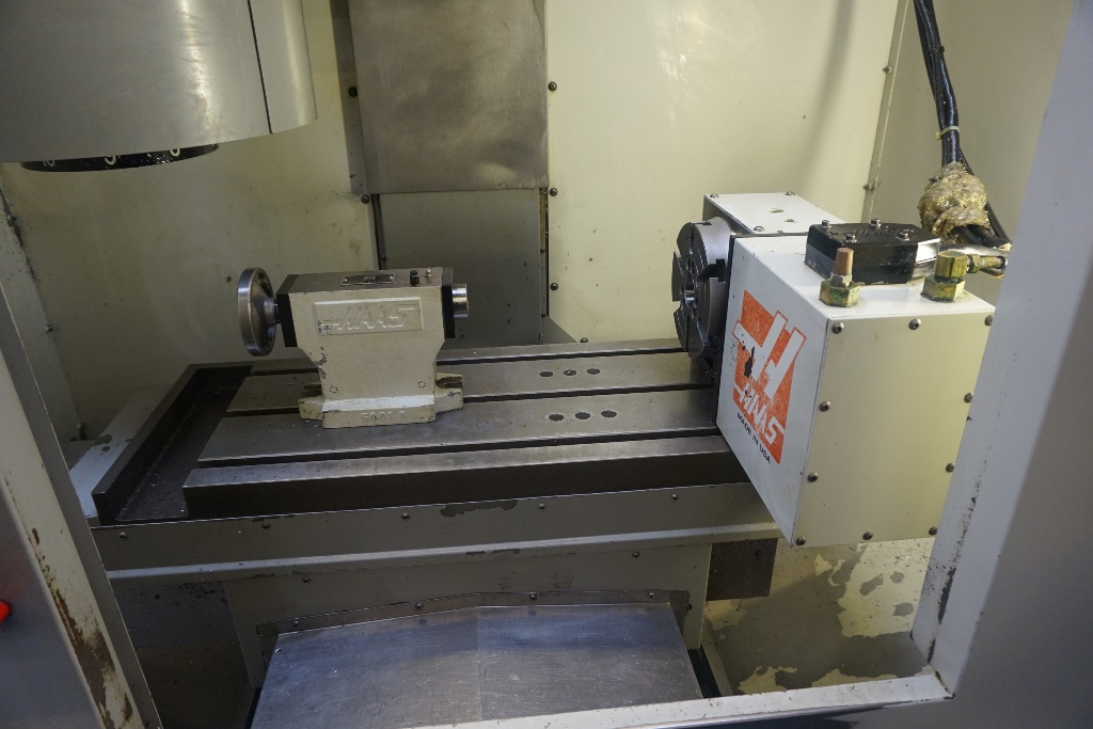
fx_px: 729
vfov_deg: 53.1
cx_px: 546
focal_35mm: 24
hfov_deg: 73.7
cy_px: 364
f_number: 4
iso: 800
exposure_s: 1/160
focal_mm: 16
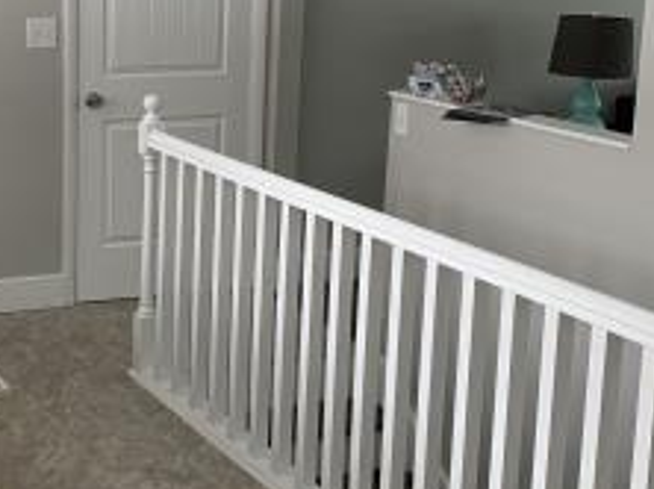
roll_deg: -0.2
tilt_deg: -13.4
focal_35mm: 75
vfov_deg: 19.6
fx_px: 1415
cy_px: 247
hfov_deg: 25.3
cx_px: 74
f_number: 1.8
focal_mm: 4.25
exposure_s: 1/122
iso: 32
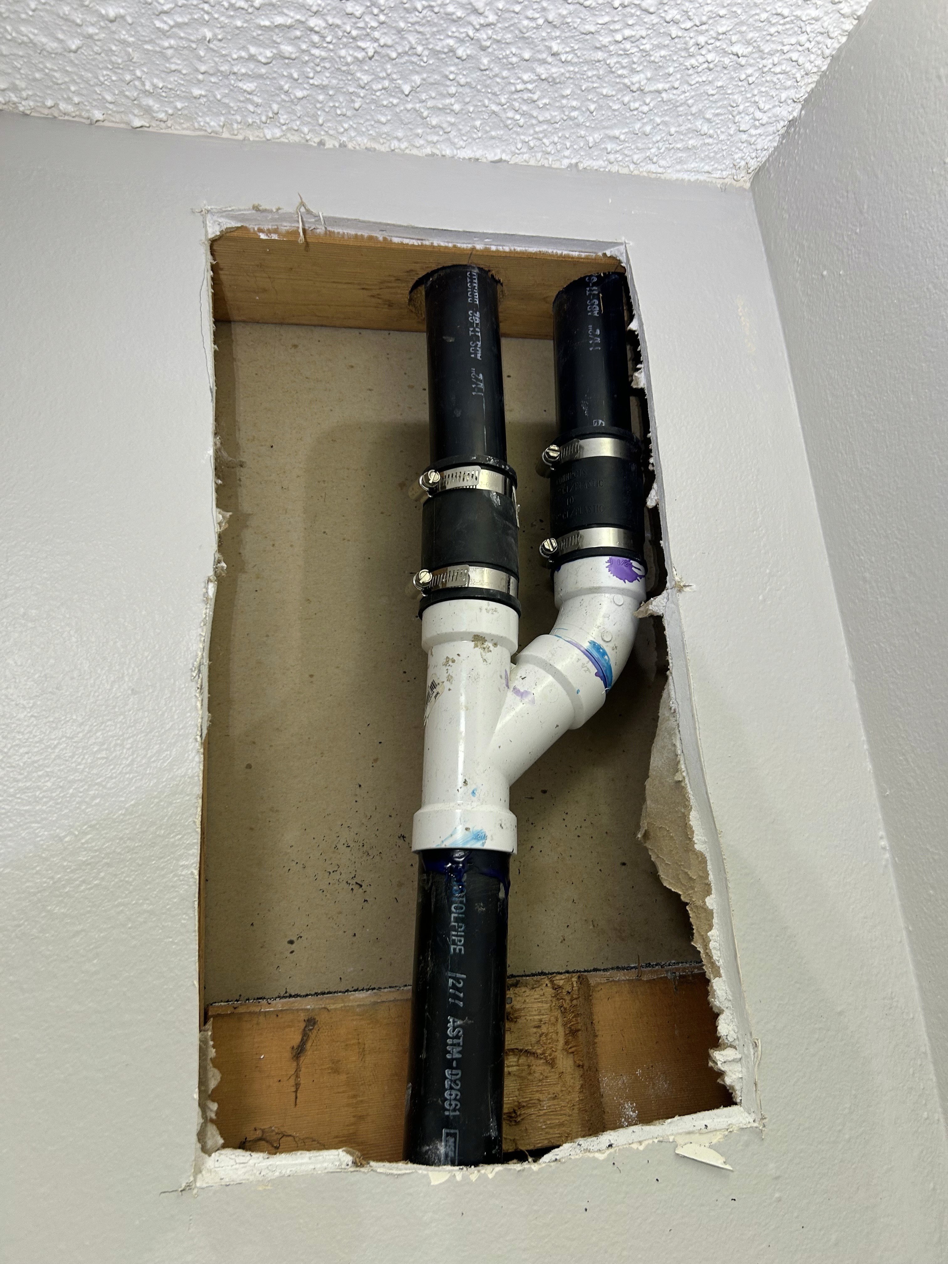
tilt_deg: +18.4
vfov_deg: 67.3
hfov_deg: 53.1
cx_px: 474
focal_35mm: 26
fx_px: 949
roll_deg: +5.4
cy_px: 632
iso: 64
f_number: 1.5
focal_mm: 5.7
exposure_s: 1/60
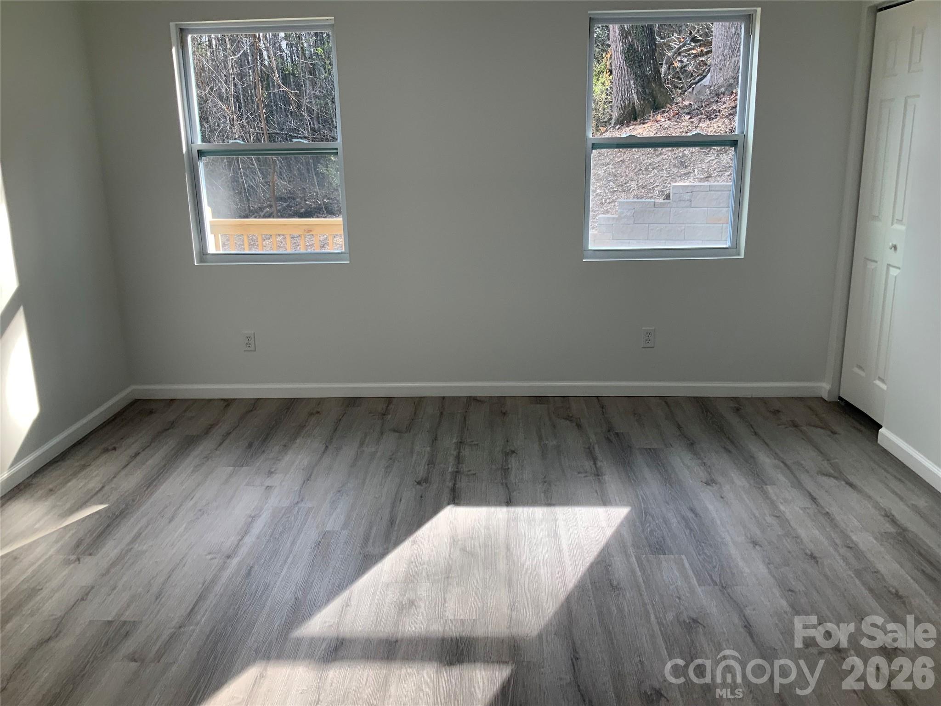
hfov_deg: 61.7
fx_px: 788
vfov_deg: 48.2
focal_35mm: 29
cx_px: 470
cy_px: 353
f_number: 1.8
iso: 32
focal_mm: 3
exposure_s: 1/120
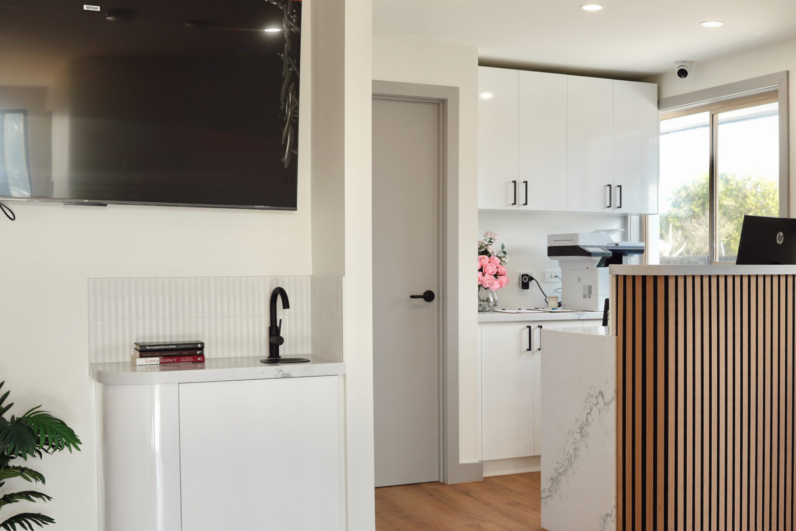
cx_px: 579
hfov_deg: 41.7
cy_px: 285
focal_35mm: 46
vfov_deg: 29.2
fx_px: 1017
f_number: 4.5
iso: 100
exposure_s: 1/60
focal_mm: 28
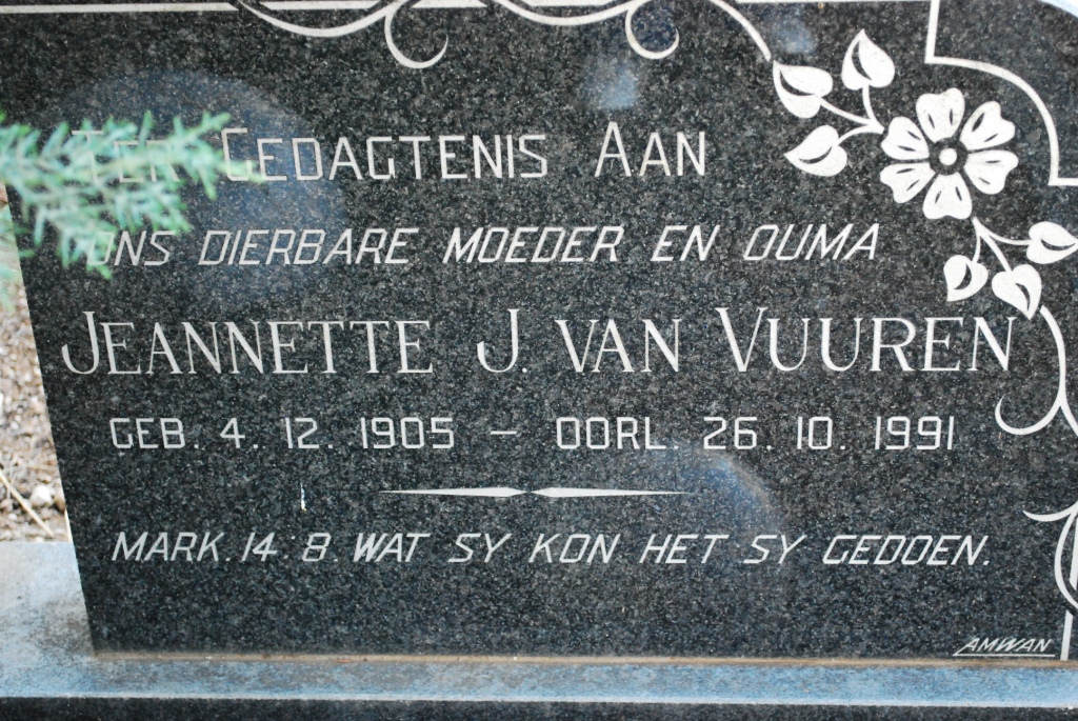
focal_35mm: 63
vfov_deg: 21.6
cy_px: 360
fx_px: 1888
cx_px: 539
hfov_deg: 31.9
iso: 1600
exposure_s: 1/125
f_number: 5.3
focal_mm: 42
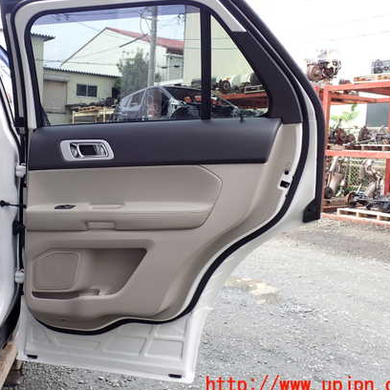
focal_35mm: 39
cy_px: 183
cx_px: 135
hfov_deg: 42.3
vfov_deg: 42.8
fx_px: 497
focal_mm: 5.4
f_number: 3.2
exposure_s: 1/160
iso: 100
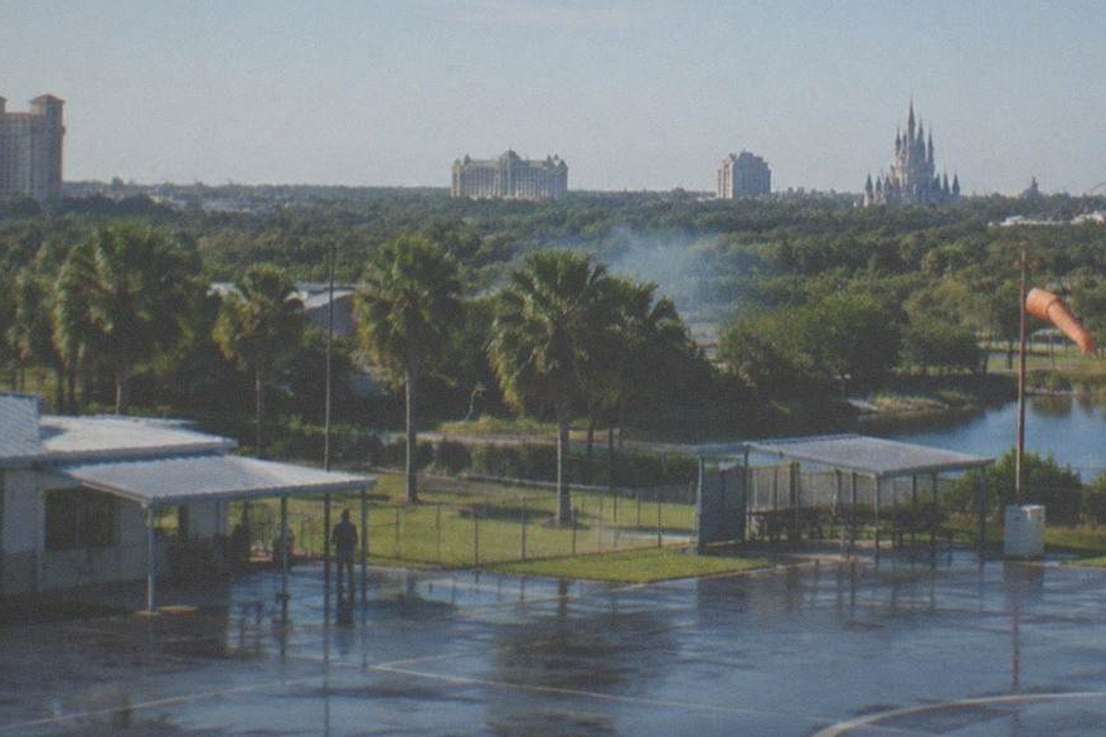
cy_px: 232
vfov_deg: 26.3
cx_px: 728
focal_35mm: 51
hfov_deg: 38.5
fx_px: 1566
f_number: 4
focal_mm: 35
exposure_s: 1/2000
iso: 500
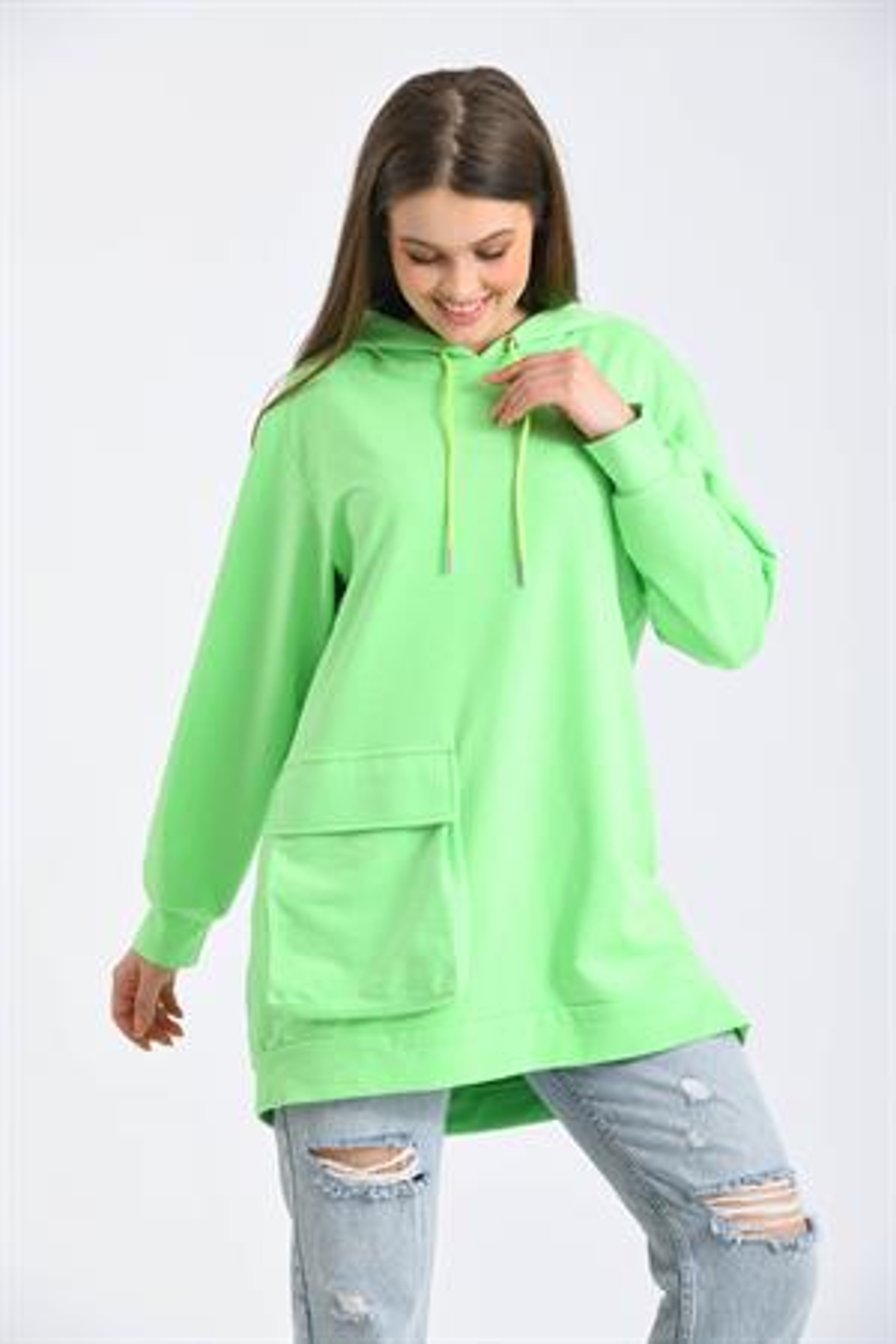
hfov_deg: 8.6
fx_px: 5973
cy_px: 672
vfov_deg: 12.8
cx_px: 448
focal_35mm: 160
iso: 100
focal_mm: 160
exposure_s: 1/160
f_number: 9
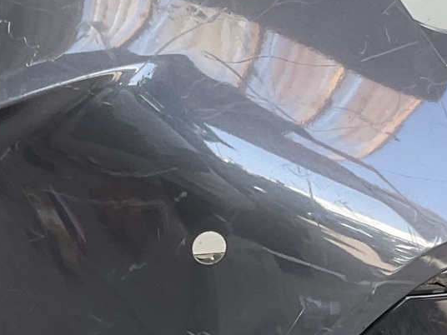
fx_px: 1408
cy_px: 218
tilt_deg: -10.5
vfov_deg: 13.6
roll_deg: -3.3
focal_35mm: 109
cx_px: 214
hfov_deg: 18.0
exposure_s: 1/120
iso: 25
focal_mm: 3
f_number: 1.8
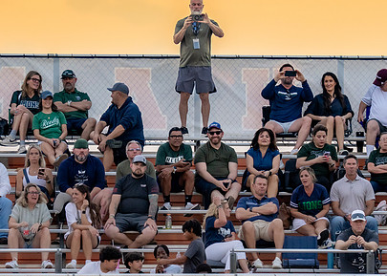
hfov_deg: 3.6
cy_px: 106
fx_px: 6230
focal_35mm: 567
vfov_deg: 2.5
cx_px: 177
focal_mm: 200
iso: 1000
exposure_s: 1/1000
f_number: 2.8
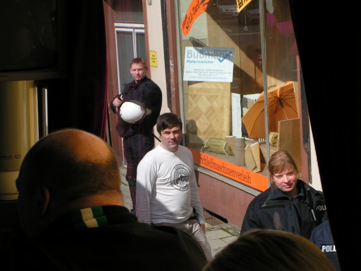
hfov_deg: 18.9
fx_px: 1085
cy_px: 136
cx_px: 180
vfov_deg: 14.2
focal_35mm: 104
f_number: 4.5
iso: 50
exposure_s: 1/125
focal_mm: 15.9
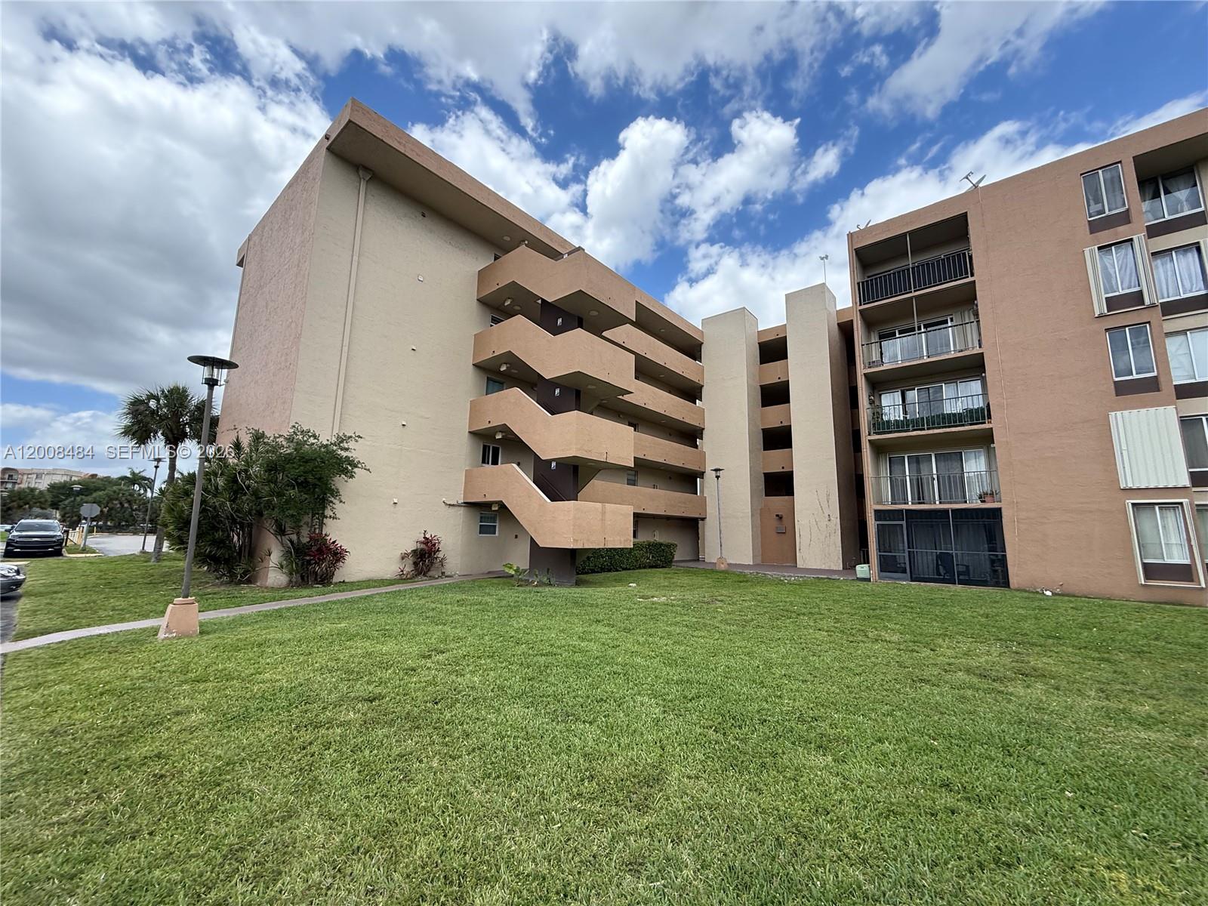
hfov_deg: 102.1
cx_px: 604
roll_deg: -1.0
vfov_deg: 85.7
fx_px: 489
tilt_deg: +10.6
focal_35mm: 14
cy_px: 453
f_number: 2.2
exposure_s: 1/914
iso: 64
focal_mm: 2.22
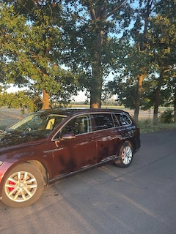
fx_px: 203
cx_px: 81
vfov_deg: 59.8
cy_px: 131
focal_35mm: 30
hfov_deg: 46.8
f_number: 1.78
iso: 125
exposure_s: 1/242
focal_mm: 6.76
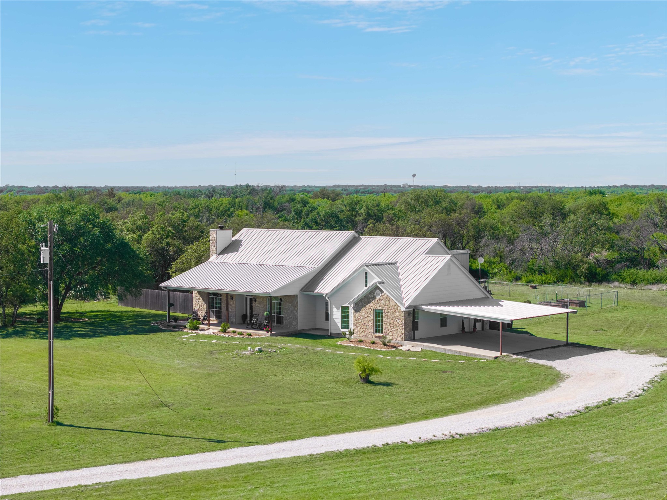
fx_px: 1349
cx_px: 334
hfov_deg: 27.8
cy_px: 250
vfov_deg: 21.0
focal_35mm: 70
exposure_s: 1/1500
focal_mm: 19.35
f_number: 2.8
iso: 120
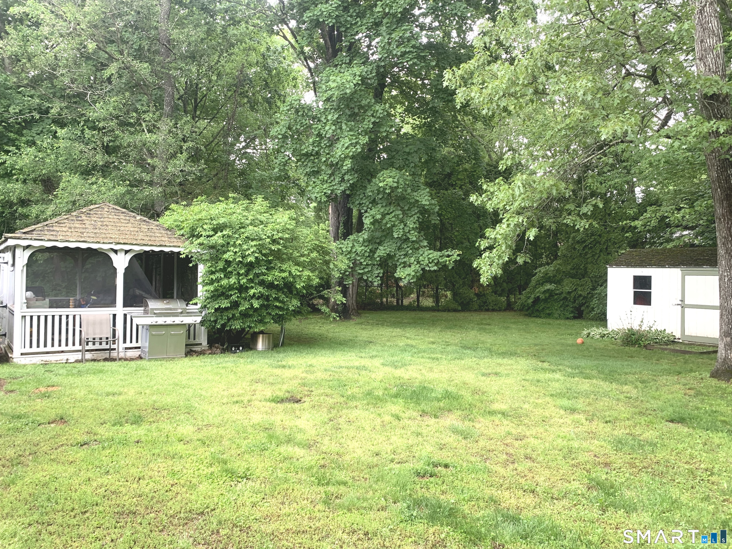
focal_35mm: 26
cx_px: 366
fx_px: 550
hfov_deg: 67.3
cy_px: 274
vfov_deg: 53.1
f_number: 1.8
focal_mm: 4.25
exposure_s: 1/121
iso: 80
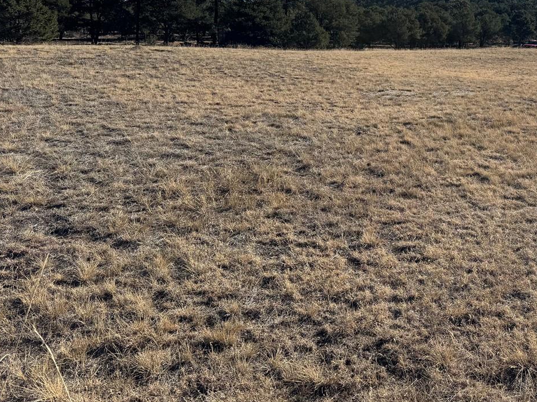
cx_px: 434
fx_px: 636
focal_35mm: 41
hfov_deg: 43.5
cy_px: 90
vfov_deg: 34.2
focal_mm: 6.76
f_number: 1.78
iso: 80
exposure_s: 1/4950
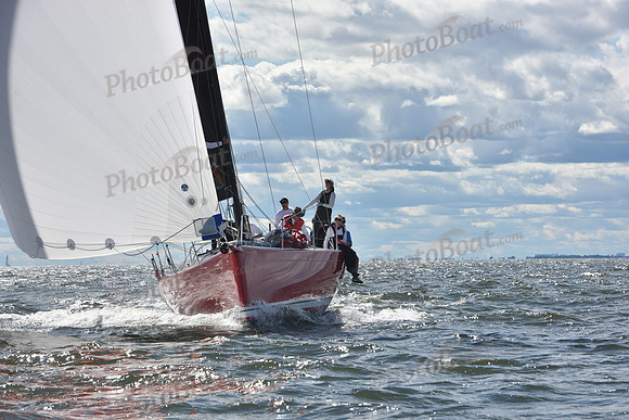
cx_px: 314
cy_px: 210
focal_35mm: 155
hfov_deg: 13.2
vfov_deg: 8.9
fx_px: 2709
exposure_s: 1/640
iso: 250
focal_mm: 155
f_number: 13
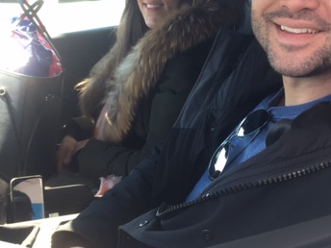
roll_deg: -0.7
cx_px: 191
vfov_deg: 26.9
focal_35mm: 54
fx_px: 516
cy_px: 87
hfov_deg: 35.5
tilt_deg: -13.9
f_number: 2.2
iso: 40
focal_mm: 4.15
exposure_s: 1/120
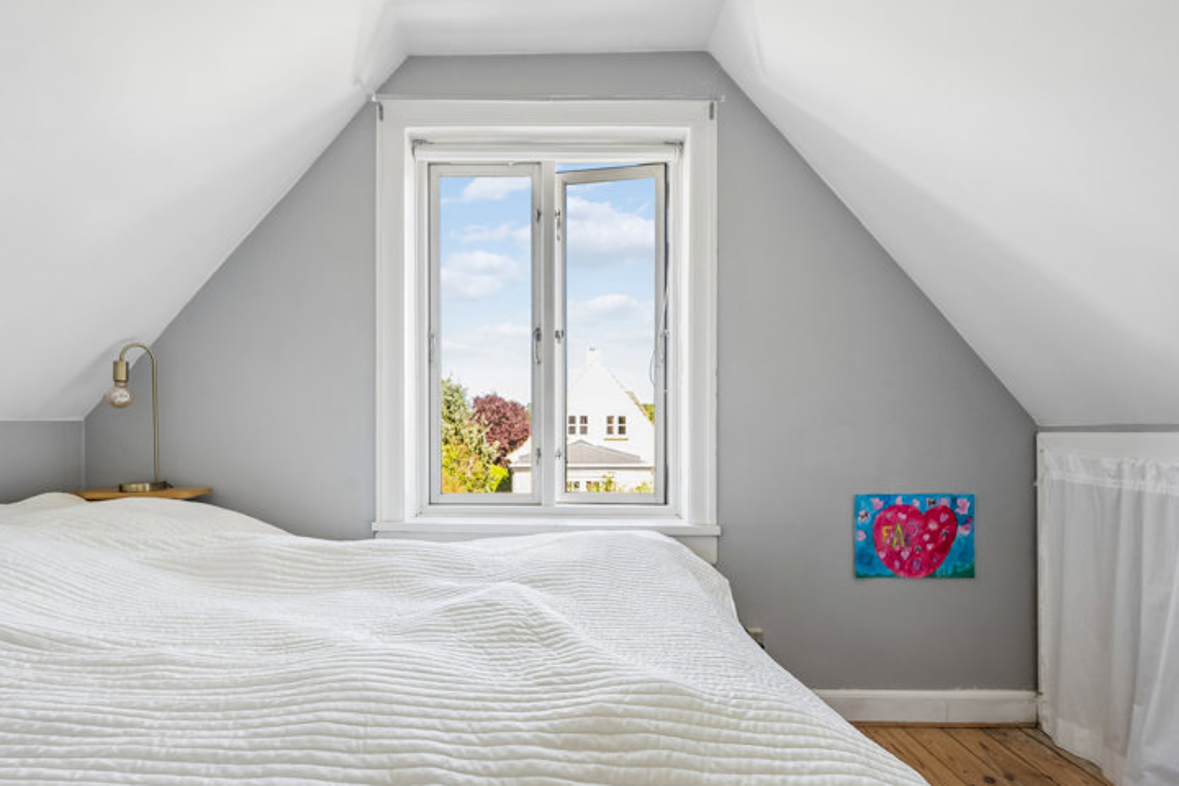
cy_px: 433
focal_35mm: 20
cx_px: 555
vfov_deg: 61.8
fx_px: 655
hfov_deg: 83.9
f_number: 6.3
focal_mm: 18
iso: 800
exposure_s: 1/40
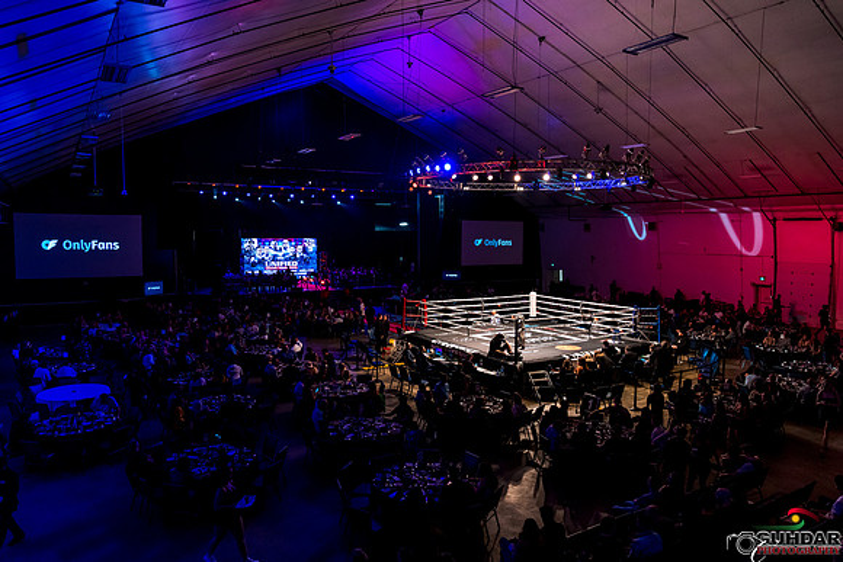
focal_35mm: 25
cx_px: 422
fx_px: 595
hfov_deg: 70.7
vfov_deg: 50.6
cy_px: 281
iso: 4000
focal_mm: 24
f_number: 3.5
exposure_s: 1/160
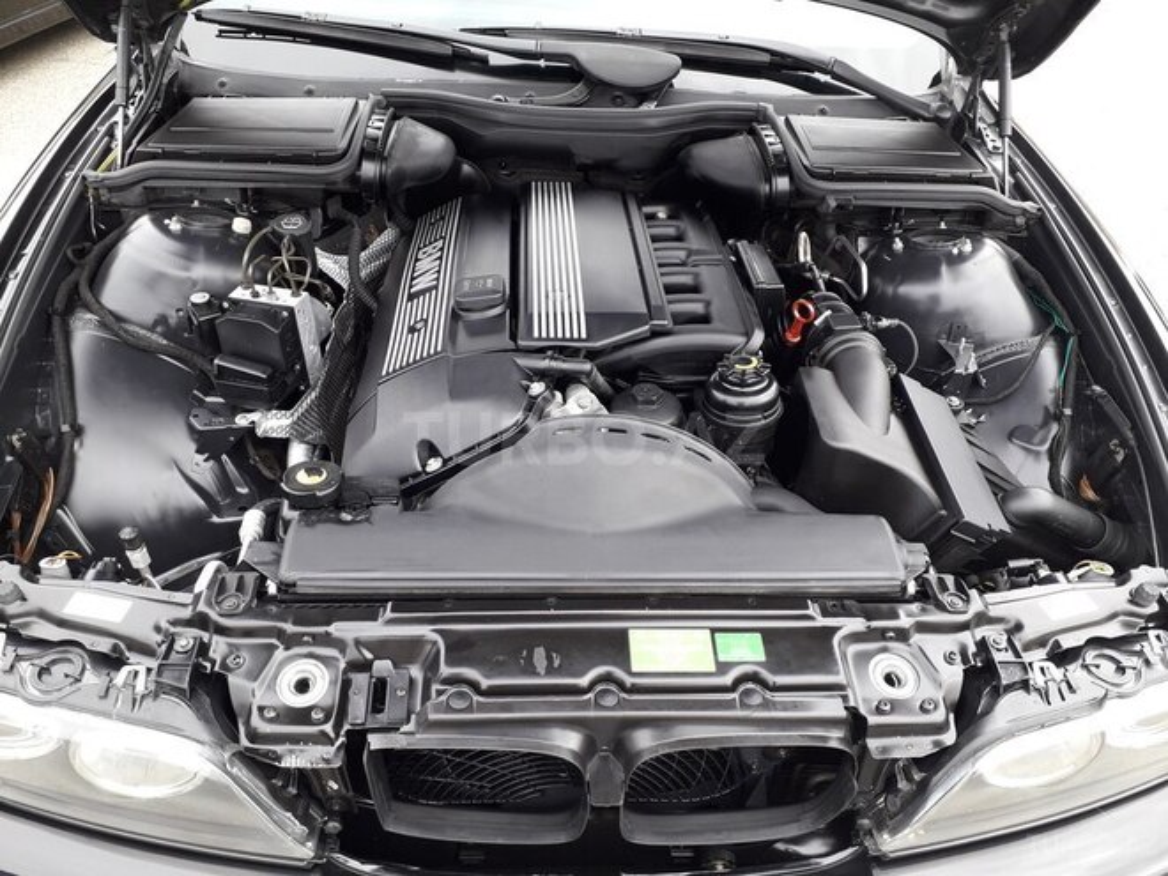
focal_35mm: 27
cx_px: 584
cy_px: 438
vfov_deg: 51.4
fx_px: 911
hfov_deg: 65.3
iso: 40
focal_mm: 3.6
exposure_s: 1/124
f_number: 1.9
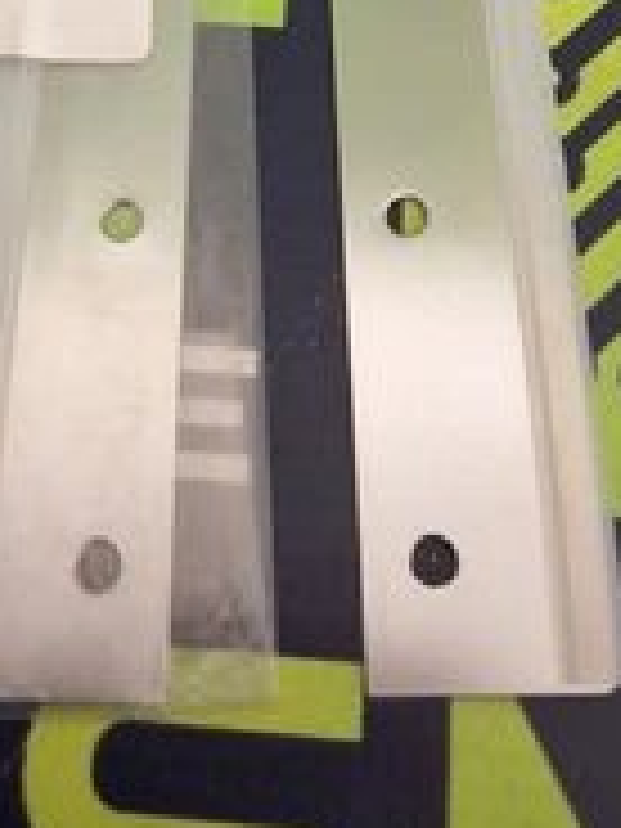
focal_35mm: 61
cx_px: 234
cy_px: -50
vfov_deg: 29.1
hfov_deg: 24.0
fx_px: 1459
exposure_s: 1/24
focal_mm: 2.91
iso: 250
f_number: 1.9
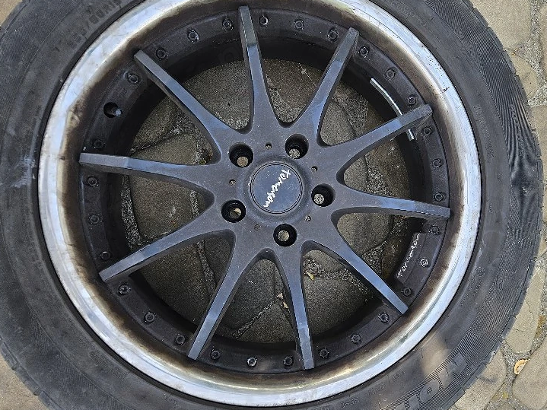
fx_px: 506
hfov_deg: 56.0
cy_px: 214
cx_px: 348
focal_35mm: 32
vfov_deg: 44.1
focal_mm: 5.4
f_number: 1.8
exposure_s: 1/101
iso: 25
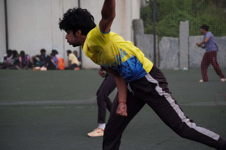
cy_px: 75
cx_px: 113
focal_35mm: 142
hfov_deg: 14.4
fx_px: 895
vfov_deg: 9.6
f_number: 5.6
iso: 6400
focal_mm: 95
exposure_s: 1/1000
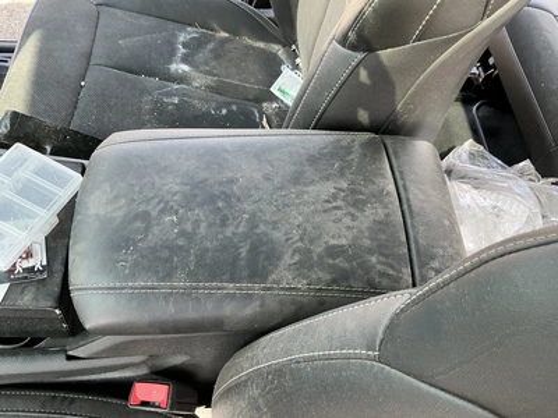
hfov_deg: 63.4
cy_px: 209
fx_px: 451
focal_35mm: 28
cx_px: 279
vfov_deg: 49.7
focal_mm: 3
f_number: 1.8
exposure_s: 1/122
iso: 40
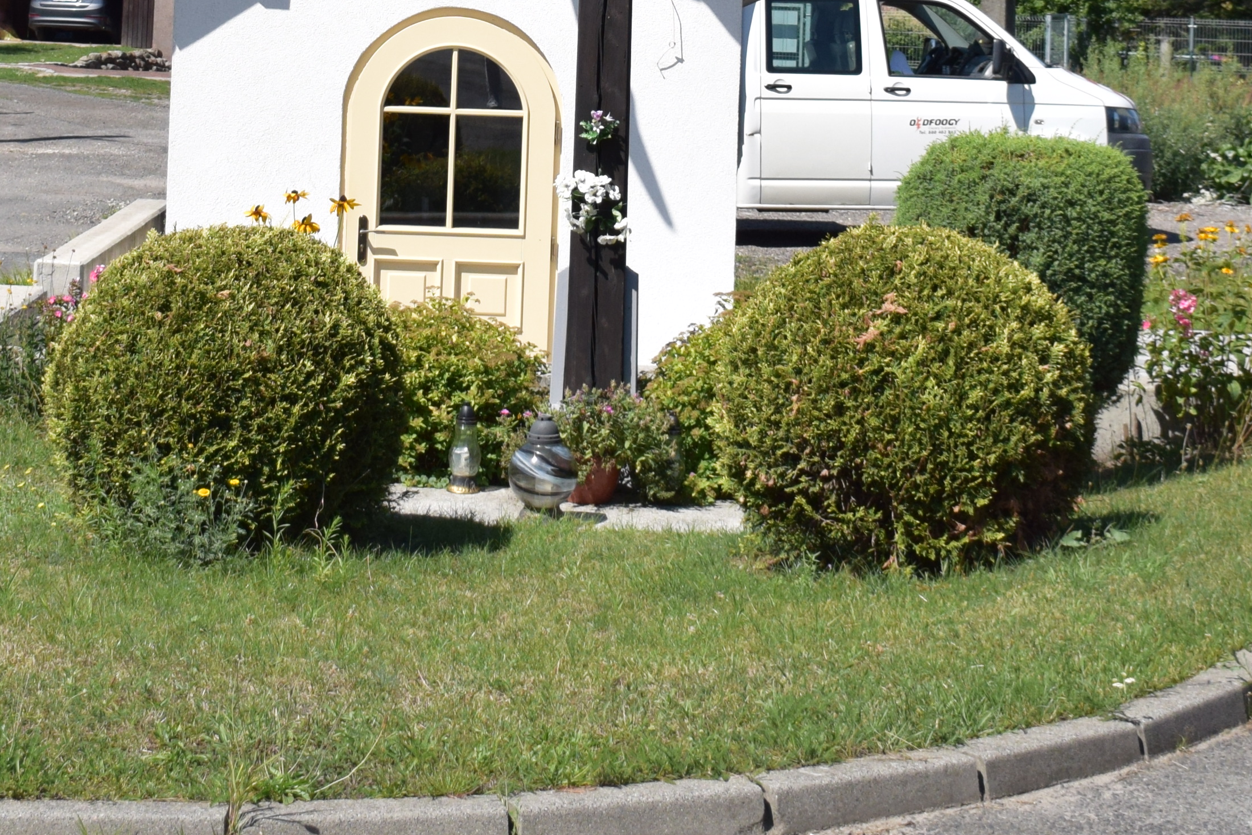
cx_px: 528
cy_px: -247
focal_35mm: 90
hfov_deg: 22.6
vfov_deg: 14.6
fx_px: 3130
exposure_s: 1/4000
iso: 400
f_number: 3.5
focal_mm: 22
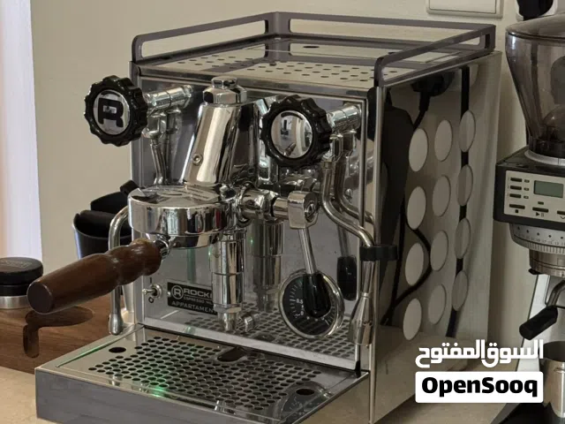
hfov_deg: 39.7
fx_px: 783
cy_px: 212
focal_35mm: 48
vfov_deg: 30.3
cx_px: 282
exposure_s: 1/33
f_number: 1.78
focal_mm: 6.76
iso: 320
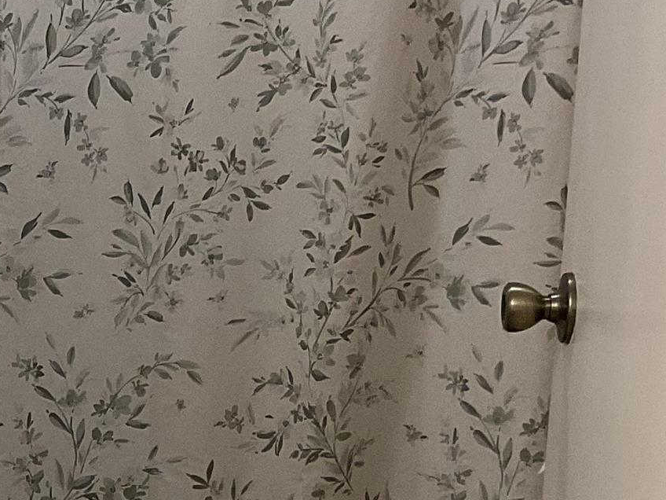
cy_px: 418
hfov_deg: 17.6
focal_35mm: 105
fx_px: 2020
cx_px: -181
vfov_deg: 14.0
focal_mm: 3
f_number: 1.8
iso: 64
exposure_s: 1/60
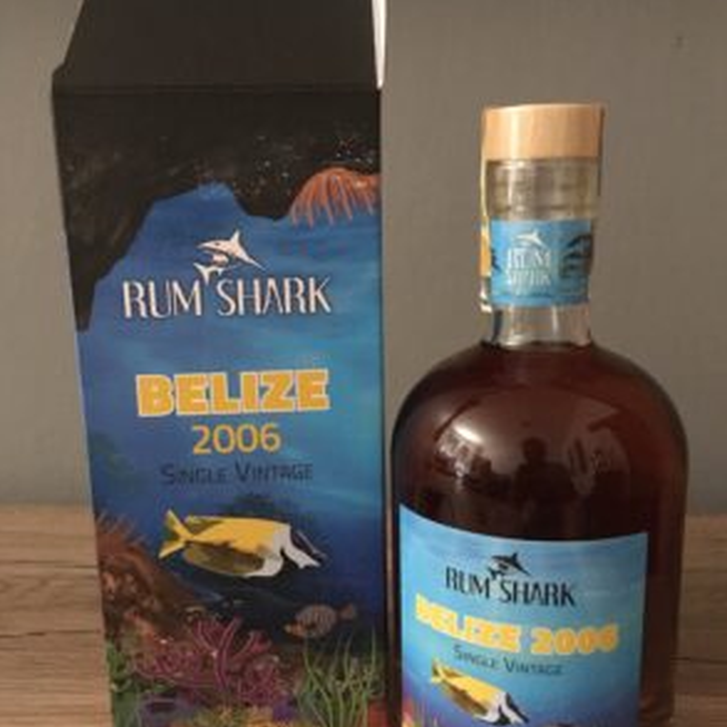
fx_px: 832
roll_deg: -0.3
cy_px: 395
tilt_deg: -15.9
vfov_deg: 47.2
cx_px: 367
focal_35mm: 35
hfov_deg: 47.2
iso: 320
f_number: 2.2
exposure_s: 1/17
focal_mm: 4.15
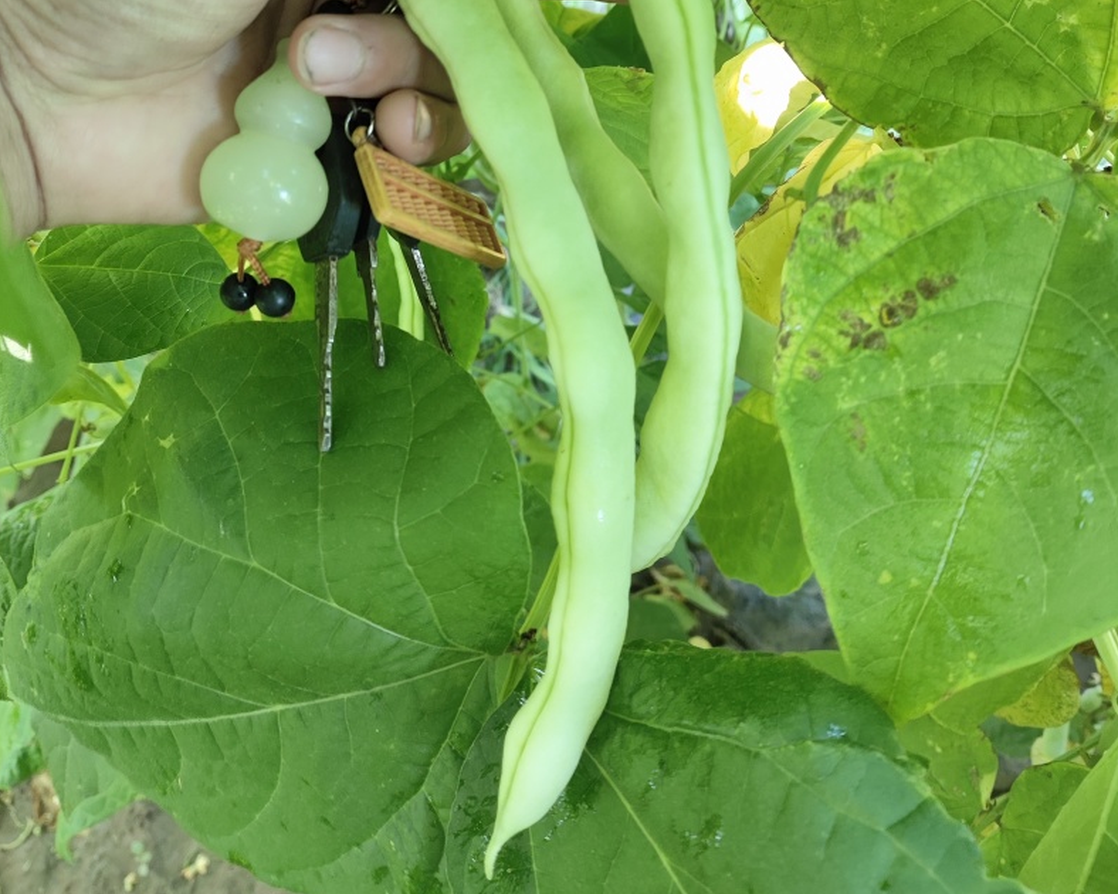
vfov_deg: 43.2
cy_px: 231
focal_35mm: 33
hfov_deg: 54.2
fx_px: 1092
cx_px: 553
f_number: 1.79
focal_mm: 4.71
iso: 204
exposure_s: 1/33.3
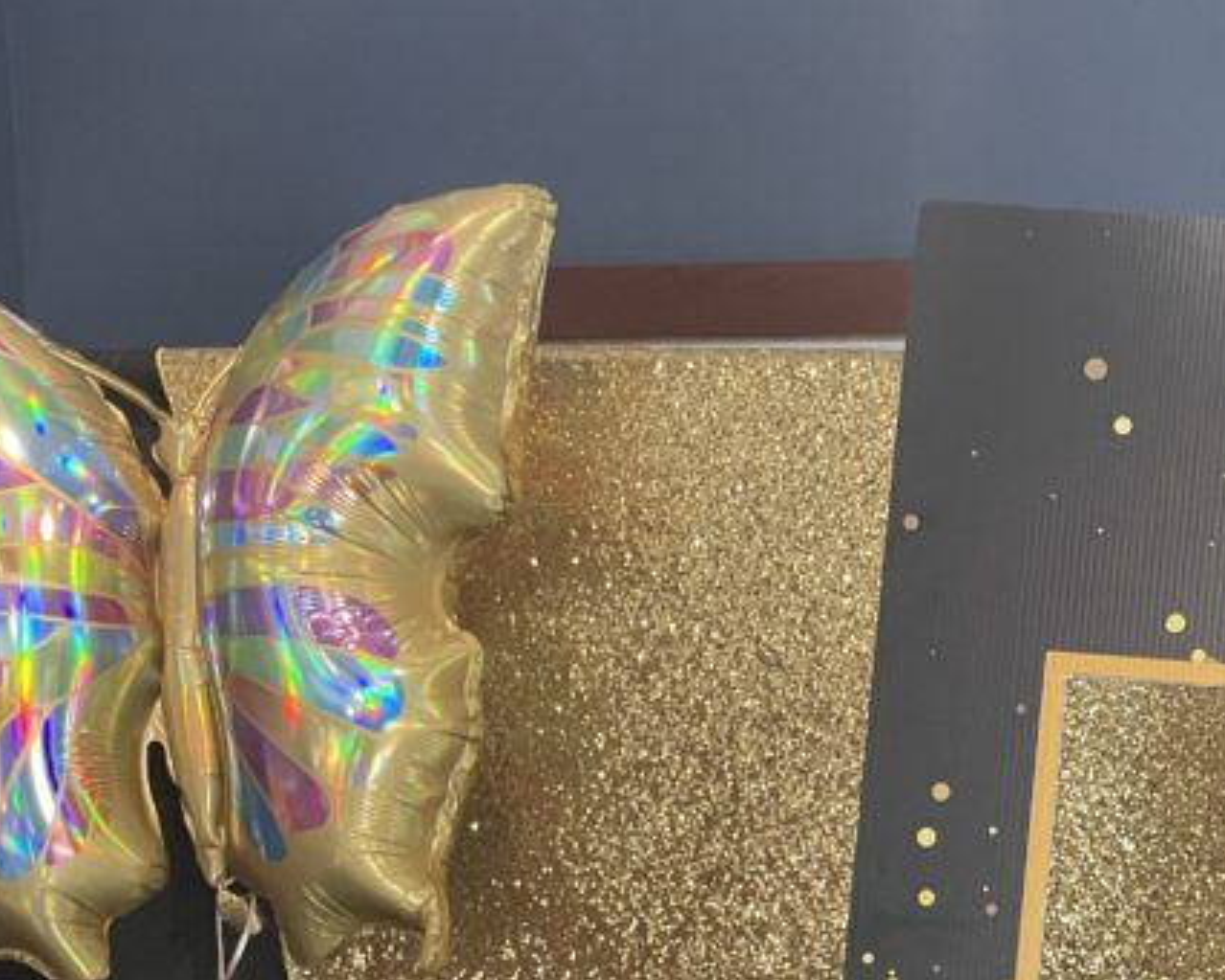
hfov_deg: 27.4
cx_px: 1455
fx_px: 2212
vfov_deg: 23.4
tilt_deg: -3.7
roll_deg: +1.6
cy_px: 1098
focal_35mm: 61
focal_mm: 4.2
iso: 400
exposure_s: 1/60
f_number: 1.6
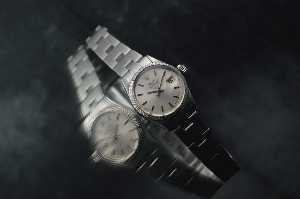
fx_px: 599
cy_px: 100
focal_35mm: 72
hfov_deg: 28.1
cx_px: 150
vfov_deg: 18.9
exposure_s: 1/160
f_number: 6.3
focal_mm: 48
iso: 800
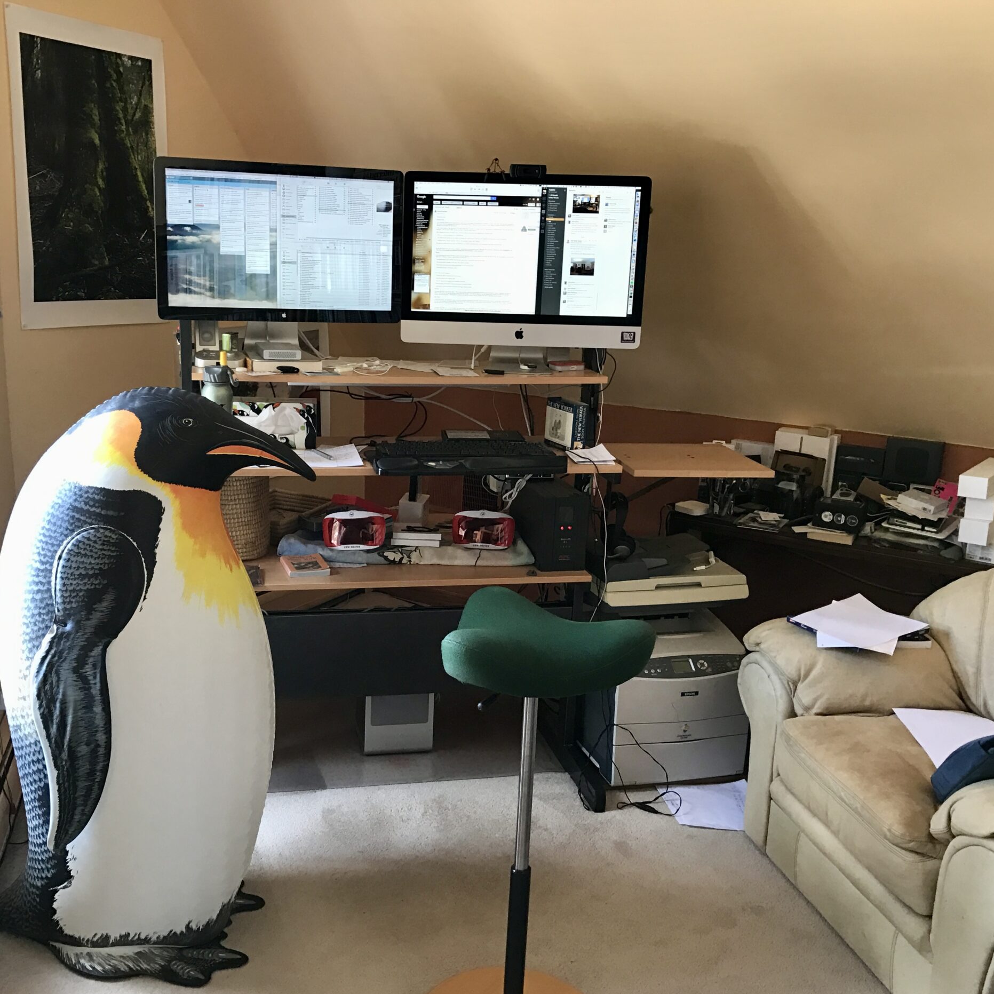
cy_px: 511
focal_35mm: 34
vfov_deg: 48.4
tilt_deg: -14.3
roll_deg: -0.4
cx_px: 418
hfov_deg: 48.3
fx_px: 1105
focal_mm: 3.99
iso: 25
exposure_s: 1/30
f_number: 1.8
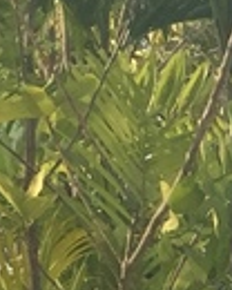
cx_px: 1002
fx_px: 2240
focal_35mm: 261
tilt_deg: -2.5
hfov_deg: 5.1
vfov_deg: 7.2
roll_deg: -0.9
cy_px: 513
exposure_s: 1/1464
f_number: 2.2
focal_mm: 4.15
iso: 32
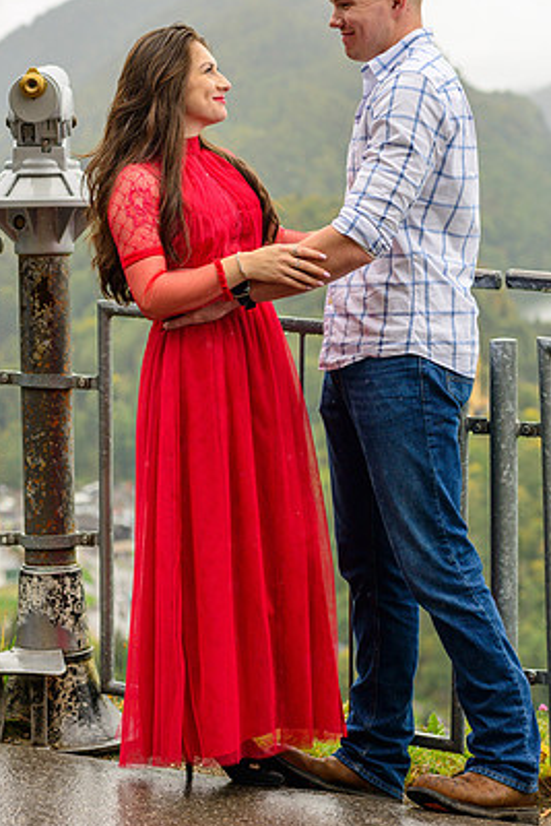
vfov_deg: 22.6
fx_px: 2064
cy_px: 388
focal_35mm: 90
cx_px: 268
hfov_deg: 15.2
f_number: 4.5
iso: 800
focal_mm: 80
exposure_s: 1/1250
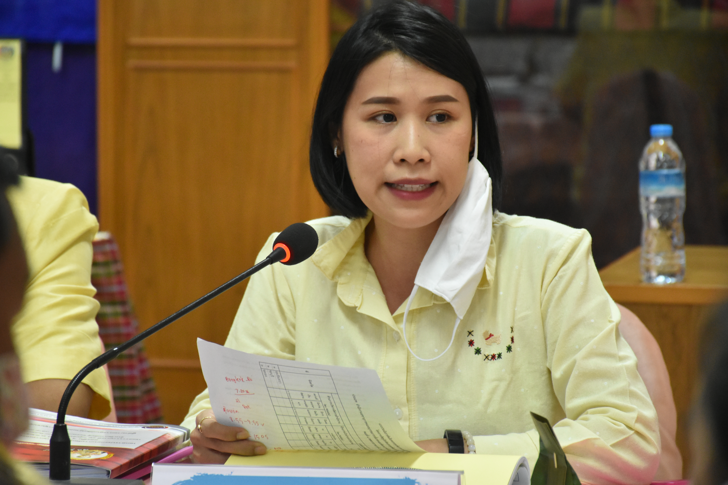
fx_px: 3943
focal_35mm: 195
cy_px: 242
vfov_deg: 7.0
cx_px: 364
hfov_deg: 10.5
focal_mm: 130
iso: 3200
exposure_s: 1/100
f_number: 5.6
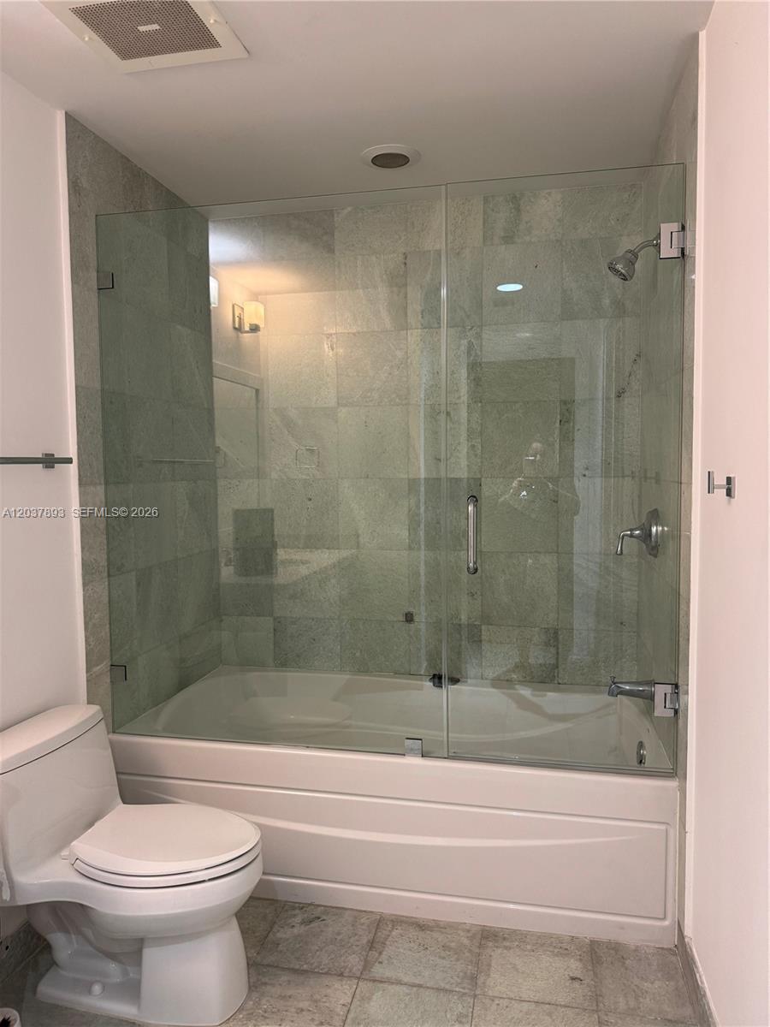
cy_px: 514
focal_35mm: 24
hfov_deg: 56.8
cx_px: 385
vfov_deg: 71.6
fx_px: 712
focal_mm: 6.76
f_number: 1.78
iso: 200
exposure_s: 1/60
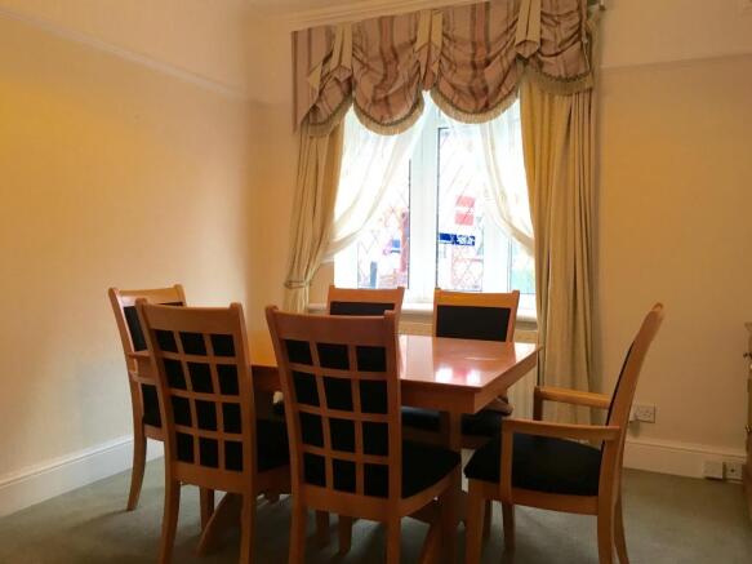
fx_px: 630
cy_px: 282
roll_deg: -0.2
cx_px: 376
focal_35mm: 29
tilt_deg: -2.2
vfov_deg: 48.2
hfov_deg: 61.7
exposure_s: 1/33
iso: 100
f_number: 2.2
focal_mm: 4.15
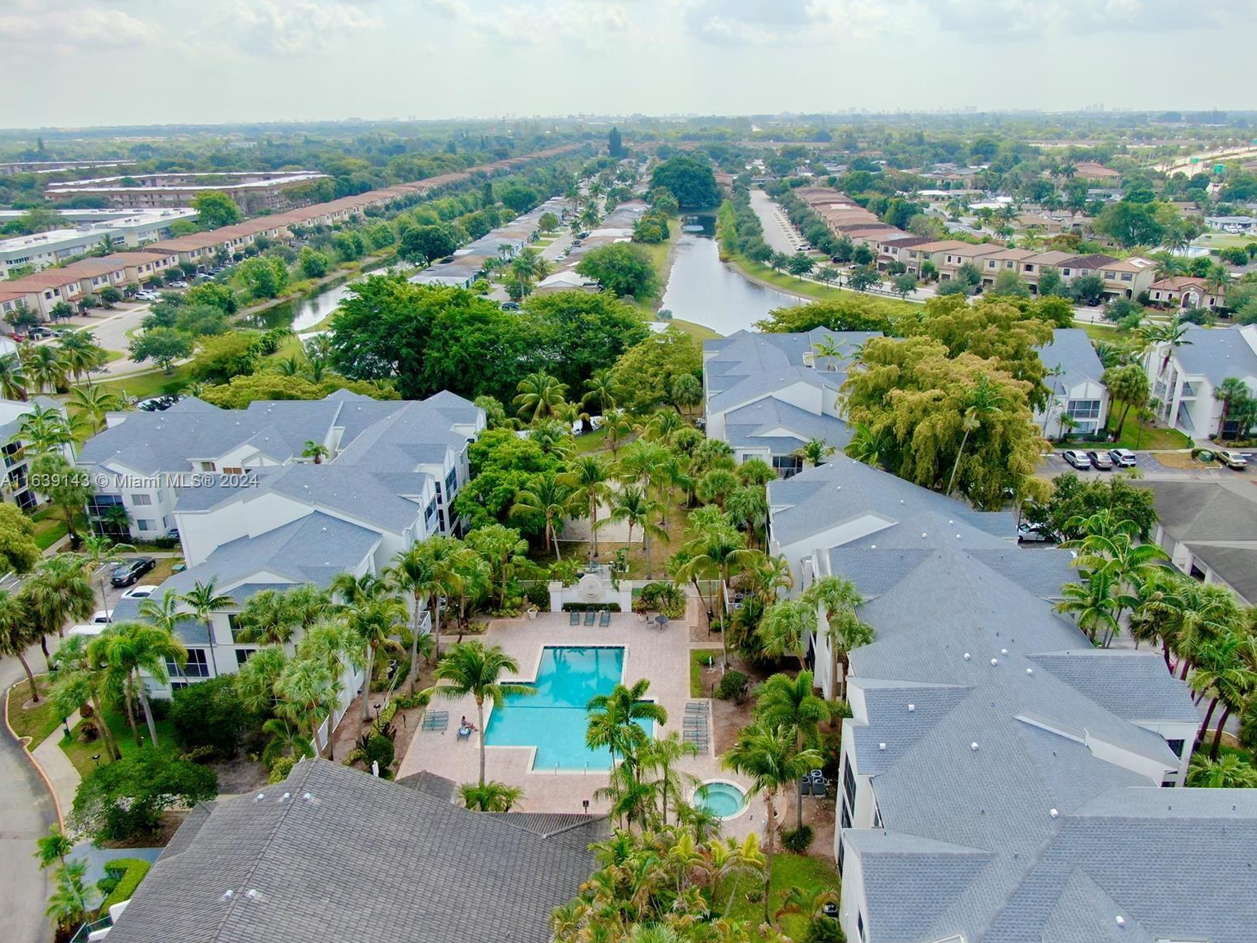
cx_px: 651
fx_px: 908
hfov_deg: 69.4
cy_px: 482
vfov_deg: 54.9
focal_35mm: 25
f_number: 2.8
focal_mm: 4.39
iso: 100
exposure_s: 1/640
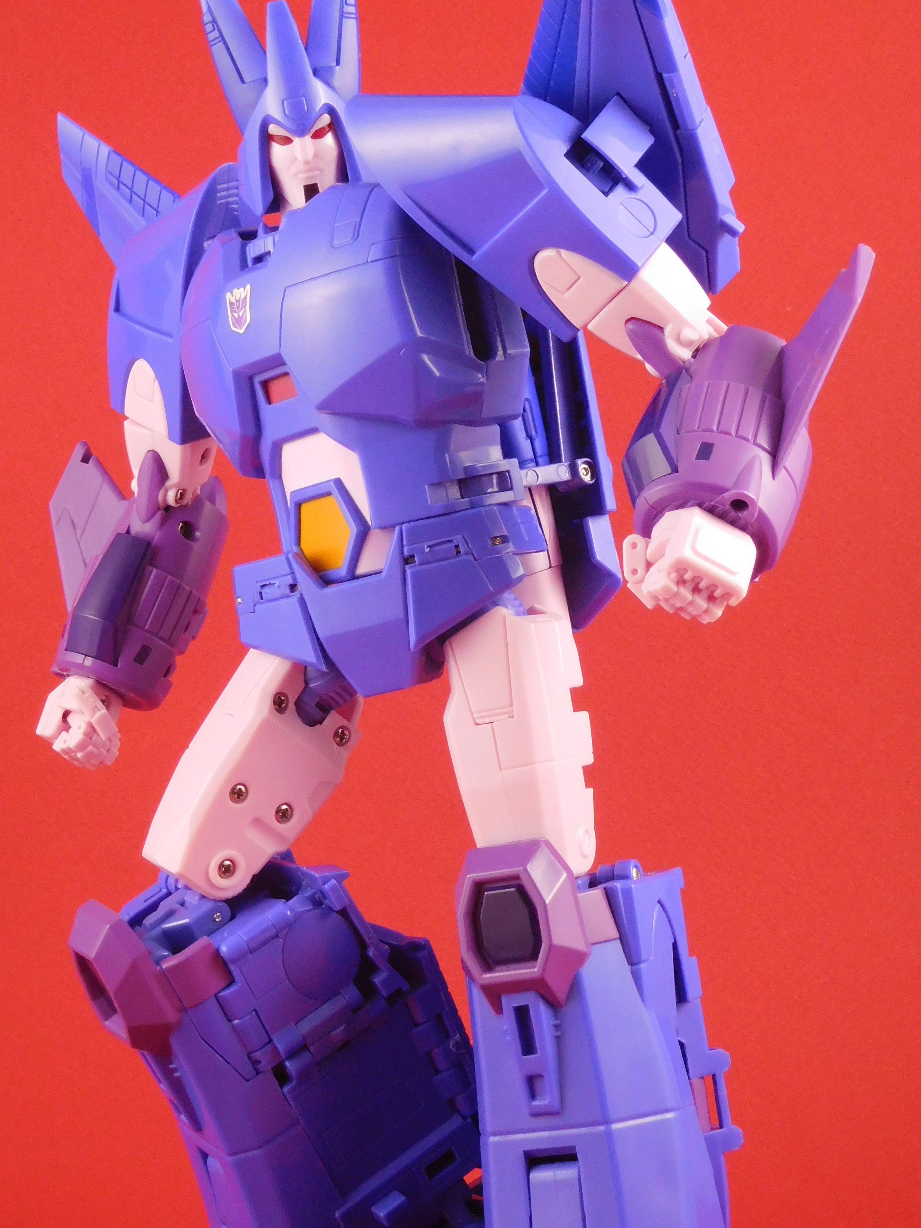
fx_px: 2661
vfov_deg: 26.0
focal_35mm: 75
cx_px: 319
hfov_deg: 19.6
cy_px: 682
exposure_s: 1/60
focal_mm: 9.8
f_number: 4.2
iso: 400
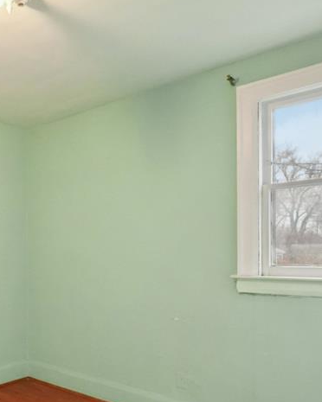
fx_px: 369
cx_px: -34
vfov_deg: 56.3
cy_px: 258
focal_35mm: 31
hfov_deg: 38.7
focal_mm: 10
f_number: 8
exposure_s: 1/30
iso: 1600
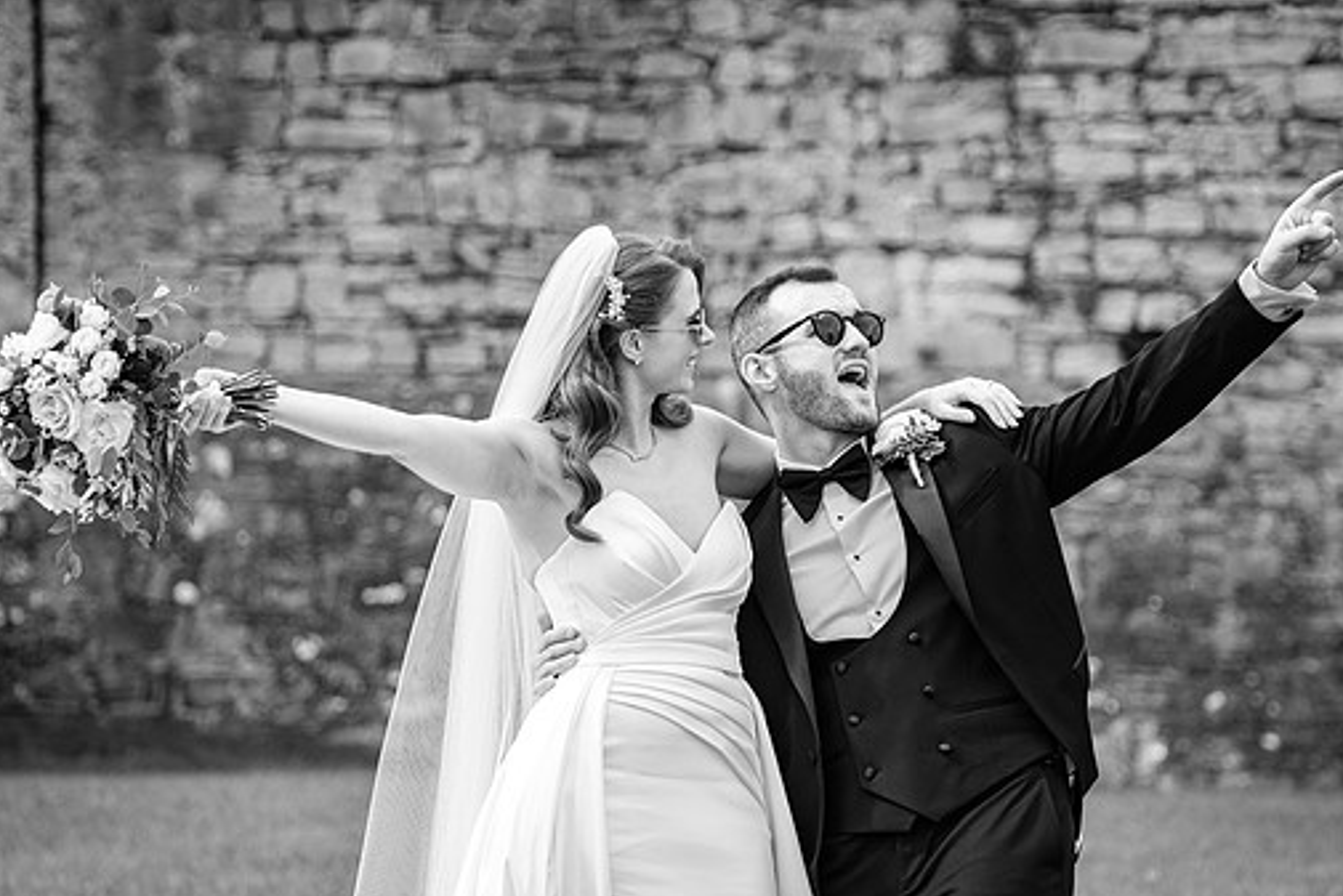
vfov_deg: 8.4
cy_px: 489
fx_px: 6119
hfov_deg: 12.5
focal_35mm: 164
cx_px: 665
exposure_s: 1/1250
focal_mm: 80.4
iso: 160
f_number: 2.8
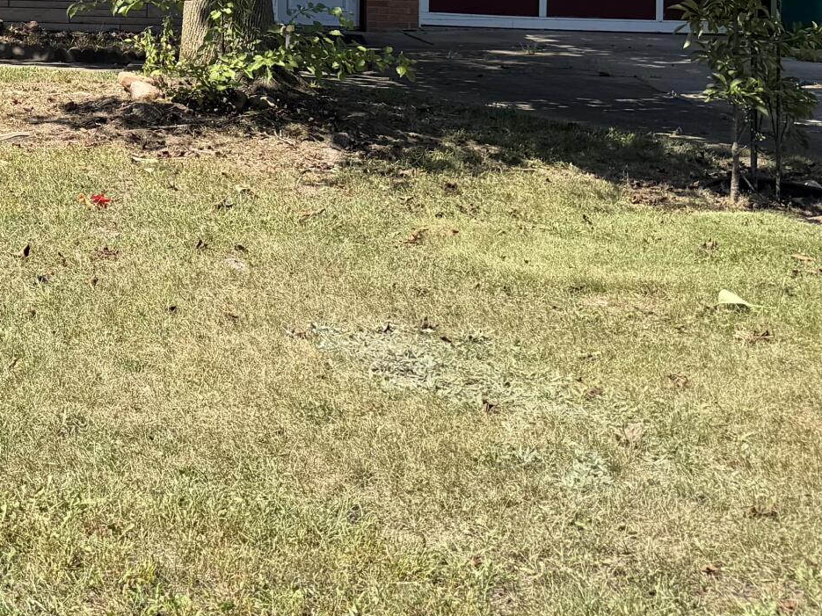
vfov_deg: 18.2
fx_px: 1828
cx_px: -135
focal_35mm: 77
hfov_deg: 23.4
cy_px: -115
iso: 80
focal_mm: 6.76
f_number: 1.78
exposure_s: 1/1949
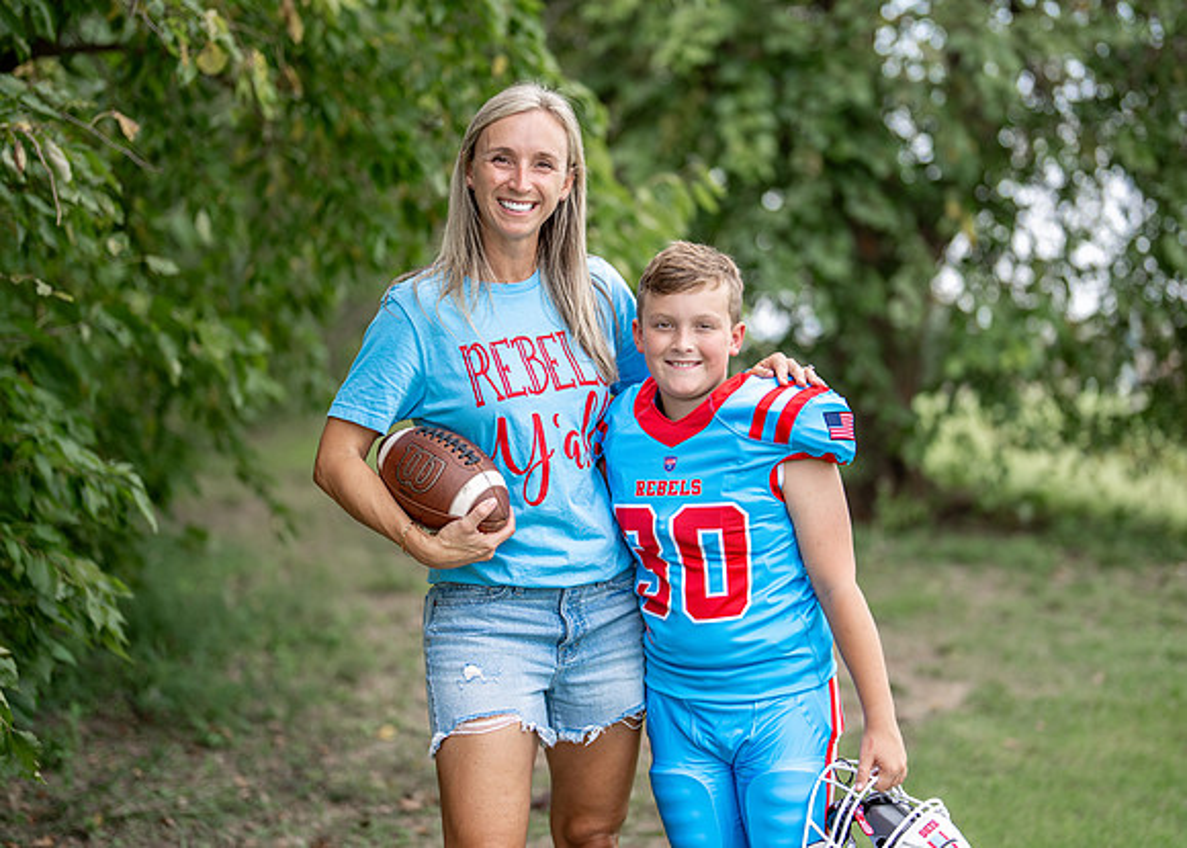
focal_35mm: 64
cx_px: 615
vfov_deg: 22.4
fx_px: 2140
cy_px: 386
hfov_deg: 31.0
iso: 100
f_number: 1.2
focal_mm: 50
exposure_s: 1/2000
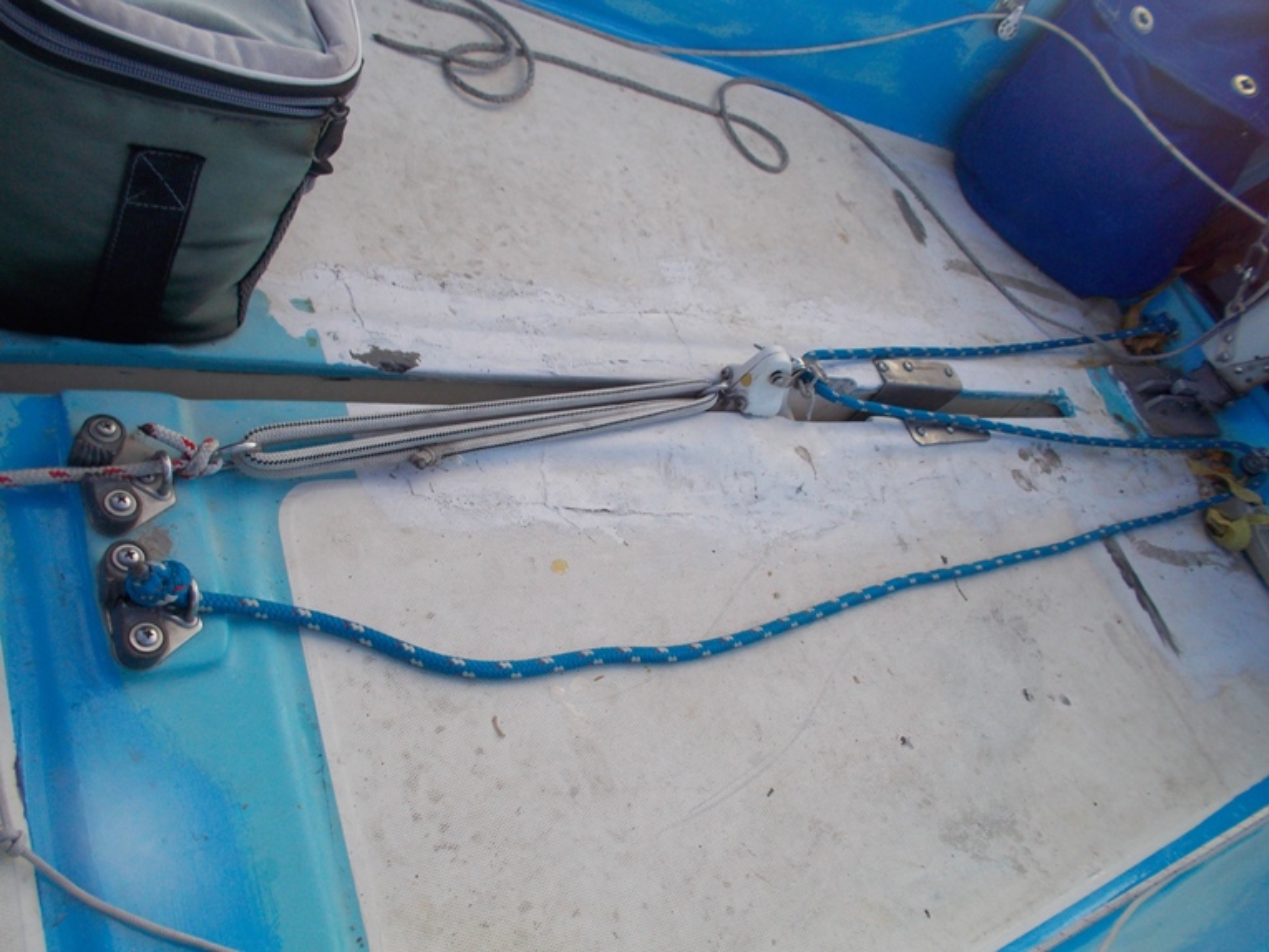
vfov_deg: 48.2
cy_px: 476
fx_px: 1063
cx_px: 634
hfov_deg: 61.7
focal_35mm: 29
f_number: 3.3
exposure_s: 1/320
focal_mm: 4.1
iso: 80
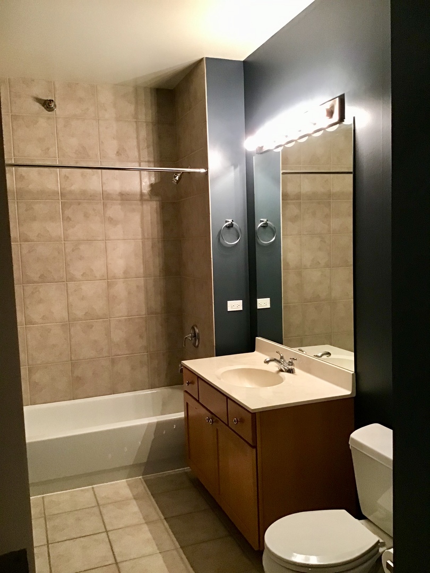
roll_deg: +2.1
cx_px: 215
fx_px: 513
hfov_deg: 45.4
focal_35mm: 31
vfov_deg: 58.4
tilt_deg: -6.2
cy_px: 286
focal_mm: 3.3
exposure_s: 1/30
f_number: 2.4
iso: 160
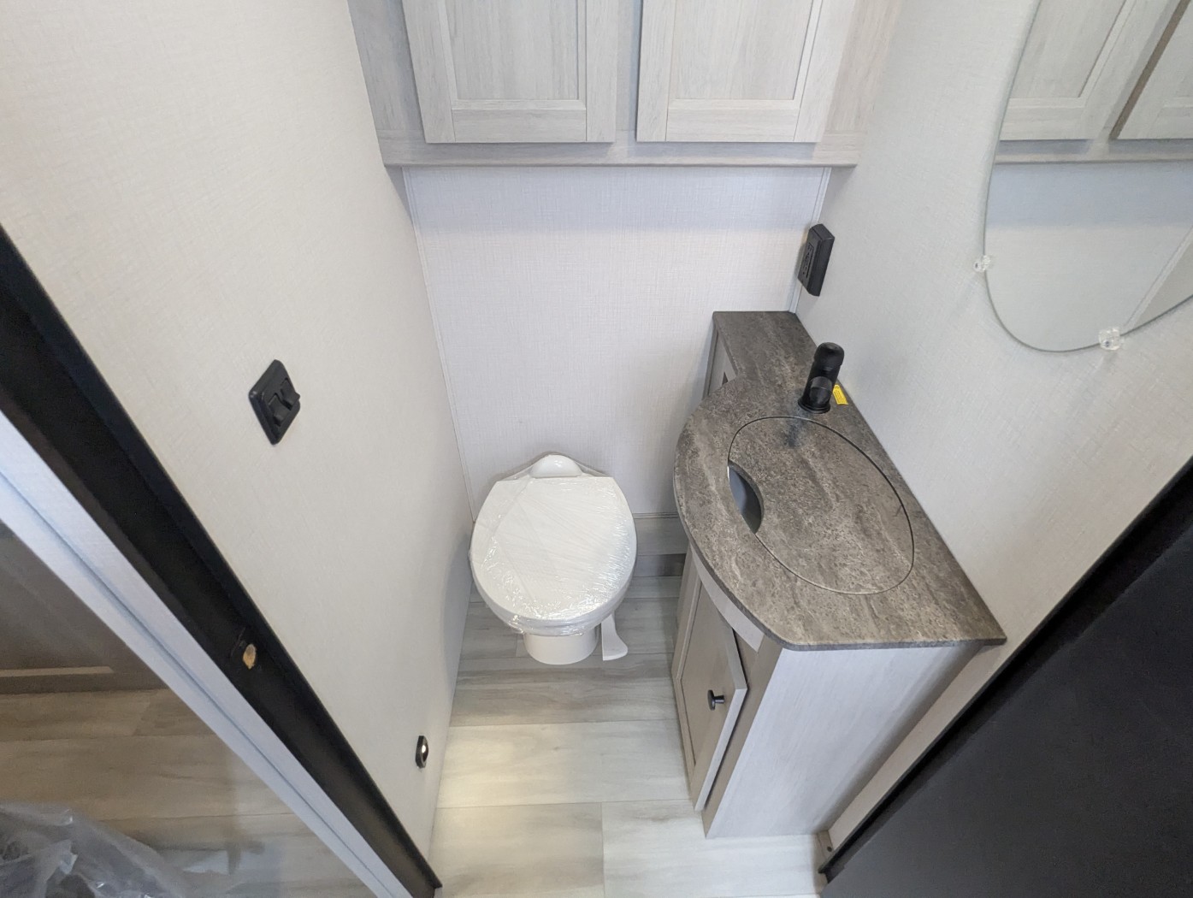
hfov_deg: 94.4
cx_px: 596
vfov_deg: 78.2
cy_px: 449
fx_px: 552
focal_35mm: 16
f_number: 2.2
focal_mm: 2.35
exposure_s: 1/51.7
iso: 725
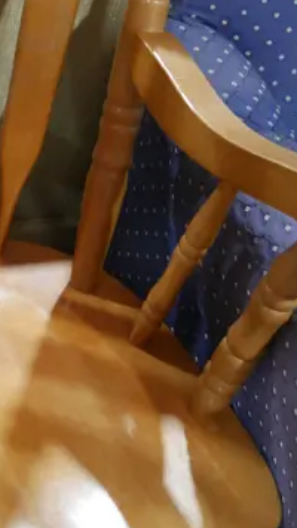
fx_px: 1231
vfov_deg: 23.6
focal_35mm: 88
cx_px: -2
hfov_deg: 13.6
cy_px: 68
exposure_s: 1/60
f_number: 3.5
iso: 1250
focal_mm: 14
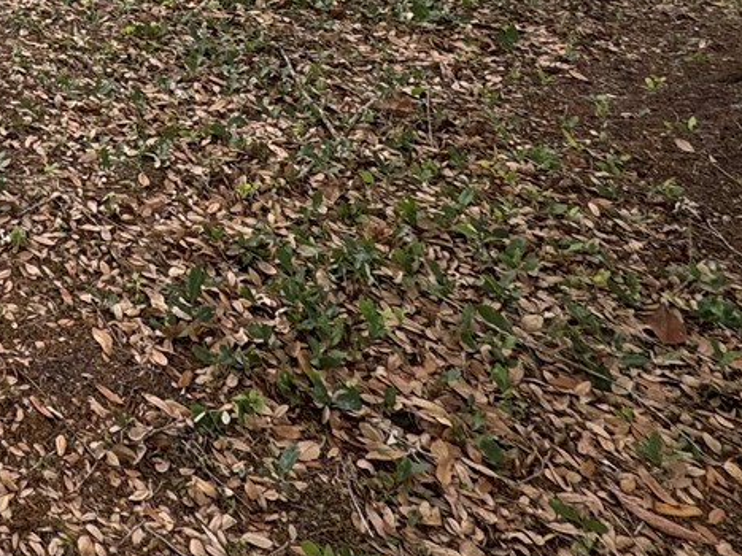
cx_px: -249
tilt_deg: -2.3
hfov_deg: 30.3
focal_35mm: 48
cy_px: -327
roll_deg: -0.6
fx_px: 1029
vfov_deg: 23.0
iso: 40
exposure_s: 1/102
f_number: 2.2
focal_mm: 2.22
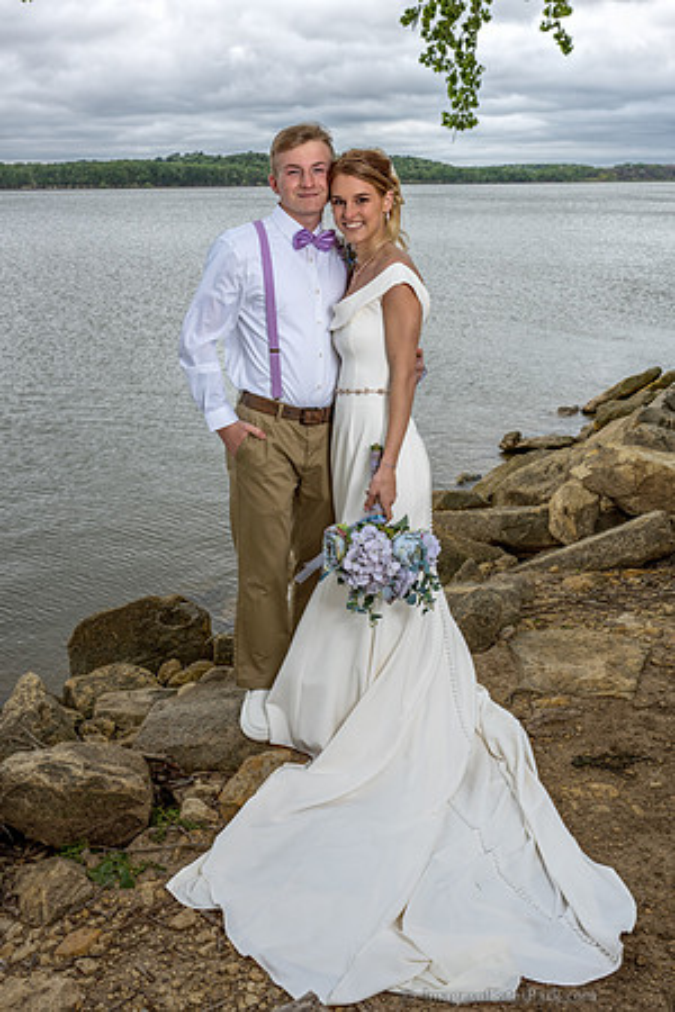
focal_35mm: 35
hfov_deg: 37.9
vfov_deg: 54.4
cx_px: 338
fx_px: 984
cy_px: 506
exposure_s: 1/250
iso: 100
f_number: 8
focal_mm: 35
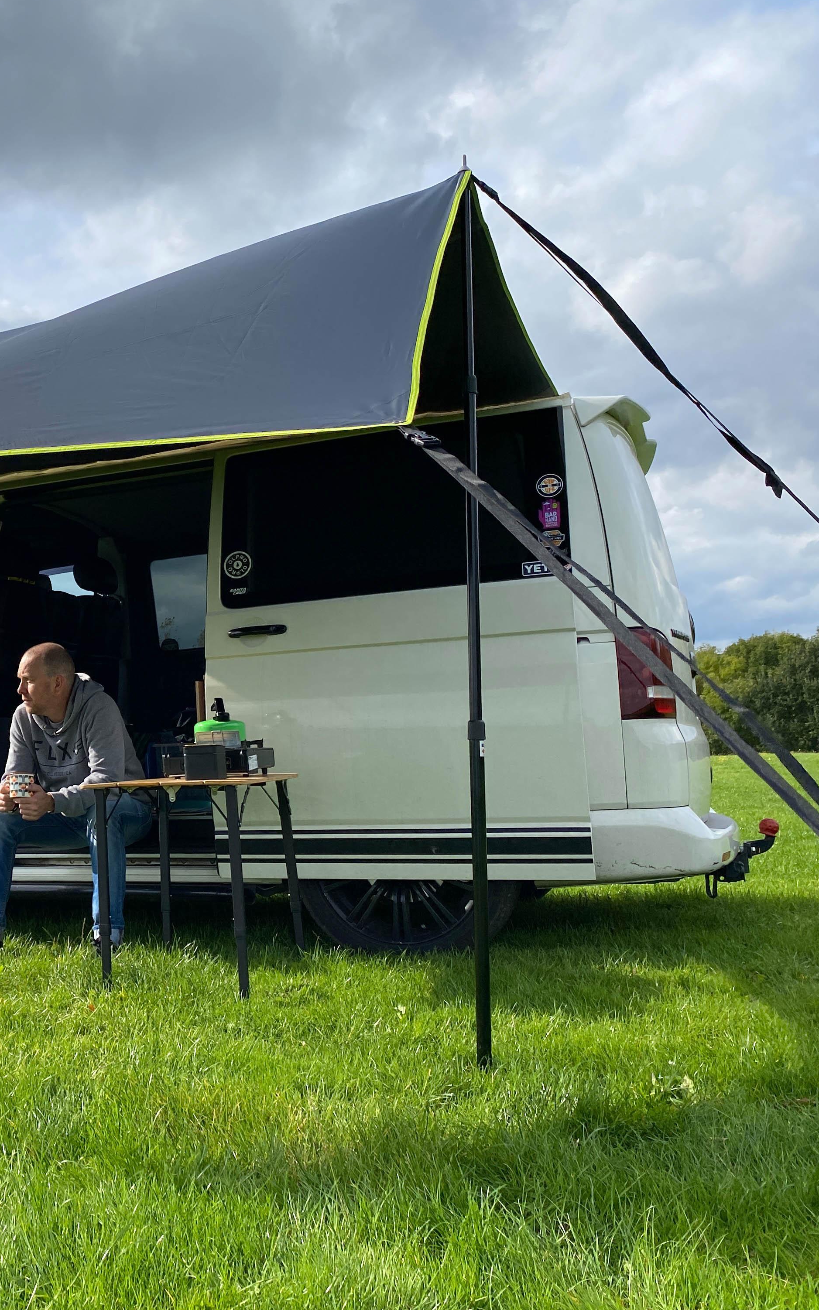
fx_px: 1321
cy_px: 654
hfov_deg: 32.1
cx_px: 25
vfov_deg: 52.7
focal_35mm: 37
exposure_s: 1/2222
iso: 32
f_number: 1.8
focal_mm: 4.25
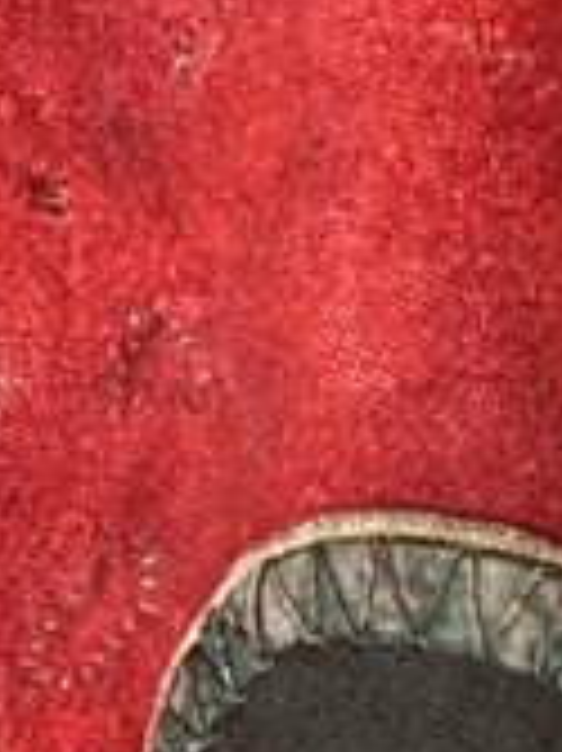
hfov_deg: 20.7
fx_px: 1452
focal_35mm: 67
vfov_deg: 27.1
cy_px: 775
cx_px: 634
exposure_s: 1/33
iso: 320
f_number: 1.8
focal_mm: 3.99
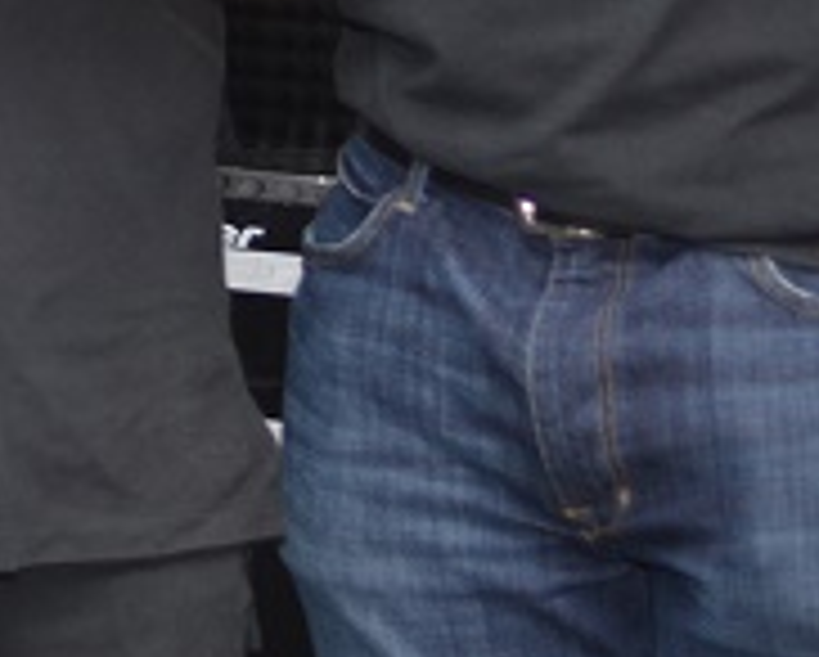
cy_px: -335
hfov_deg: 7.2
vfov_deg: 5.7
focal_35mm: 267
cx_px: -284
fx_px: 6479
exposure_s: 1/200
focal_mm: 50
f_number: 1.8
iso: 200
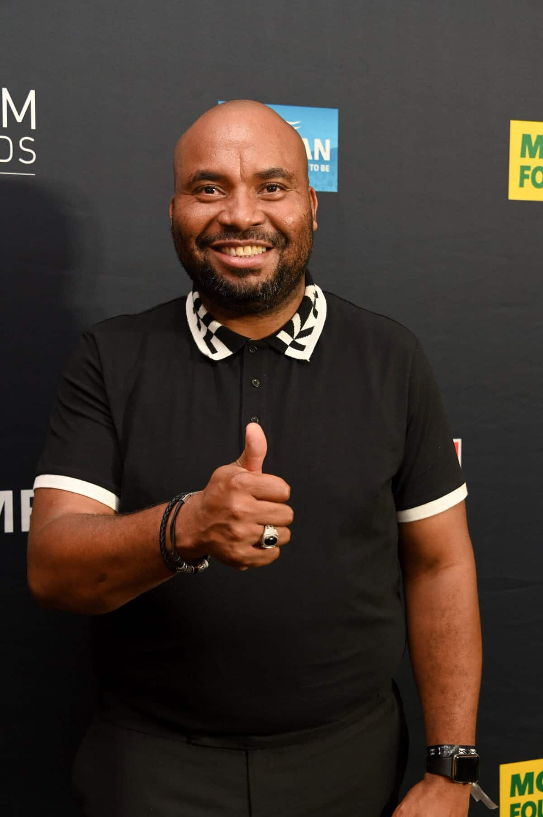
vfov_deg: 35.7
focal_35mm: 56
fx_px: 1269
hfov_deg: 24.2
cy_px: 408
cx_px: 272
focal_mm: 56
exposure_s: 1/80
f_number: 6.3
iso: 2000
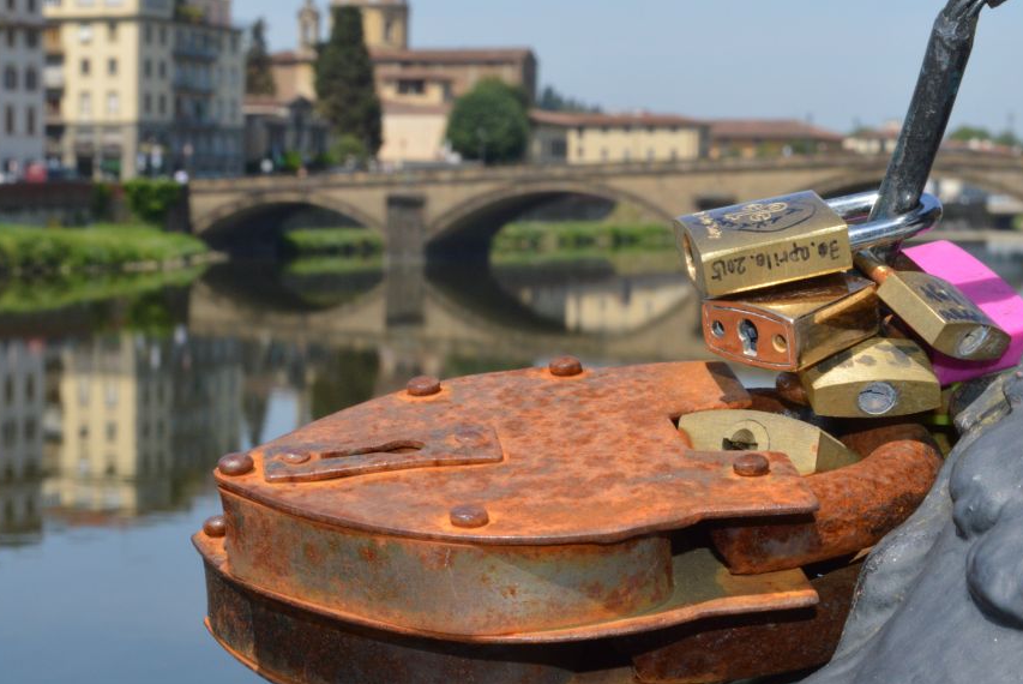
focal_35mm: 90
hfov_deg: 22.6
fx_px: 2559
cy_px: 312
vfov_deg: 15.2
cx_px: 445
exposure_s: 1/200
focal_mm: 50
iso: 800
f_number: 25
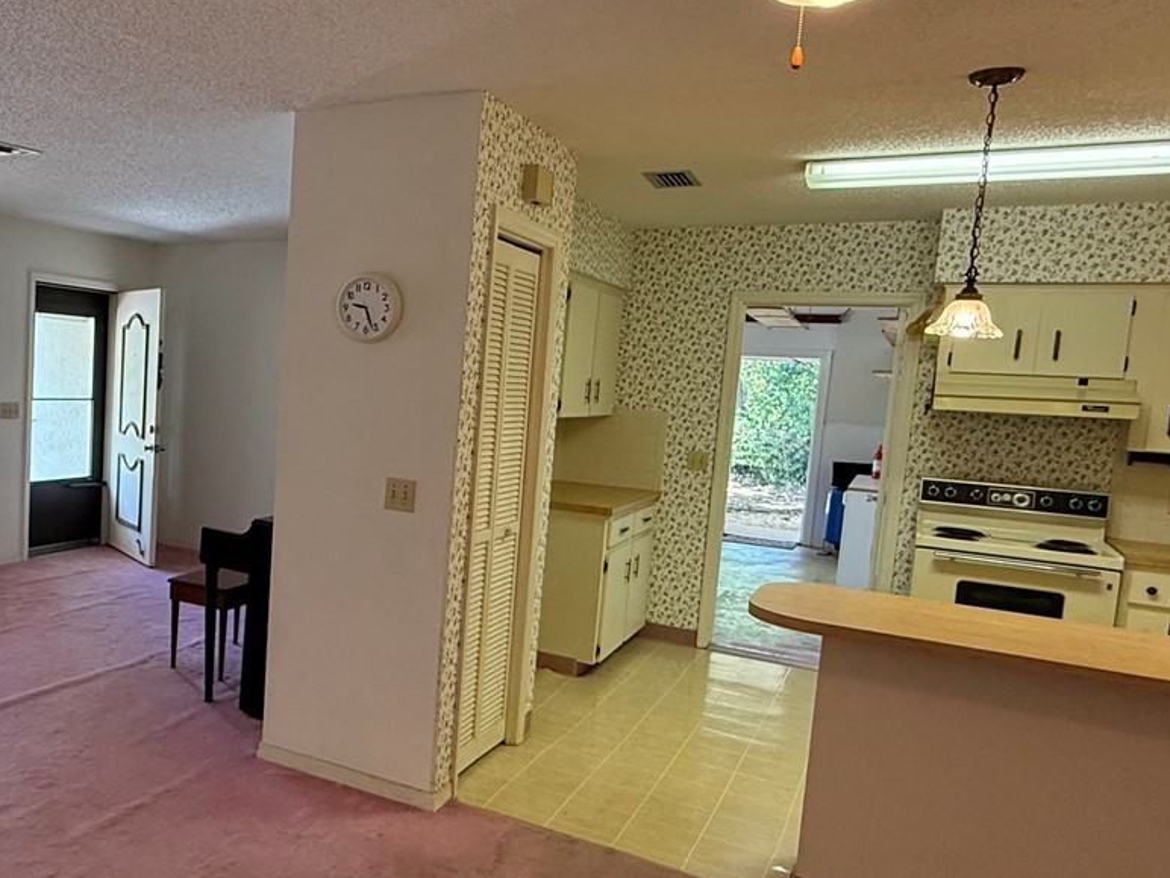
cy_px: 466
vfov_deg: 48.2
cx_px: 288
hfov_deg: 58.4
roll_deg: -3.2
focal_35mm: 29
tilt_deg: -5.0
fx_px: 980
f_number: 2.2
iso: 200
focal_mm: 2.22
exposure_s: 1/120
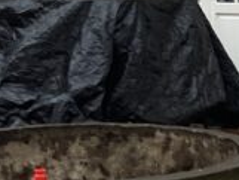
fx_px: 1410
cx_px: 175
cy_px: -140
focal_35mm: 204
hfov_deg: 9.7
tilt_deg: +3.1
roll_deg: +0.5
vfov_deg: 7.1
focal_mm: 3.99
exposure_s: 1/100
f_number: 1.8
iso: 64
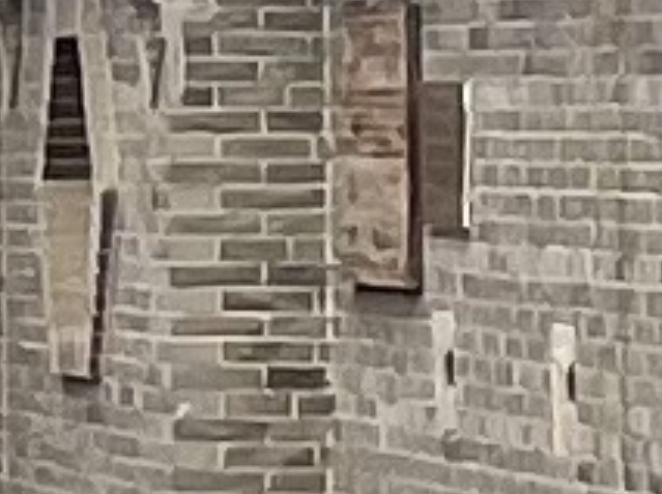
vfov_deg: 7.8
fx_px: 3513
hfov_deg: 9.1
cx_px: -1159
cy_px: -435
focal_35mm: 184
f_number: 1.6
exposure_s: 1/4651
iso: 32
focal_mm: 4.2
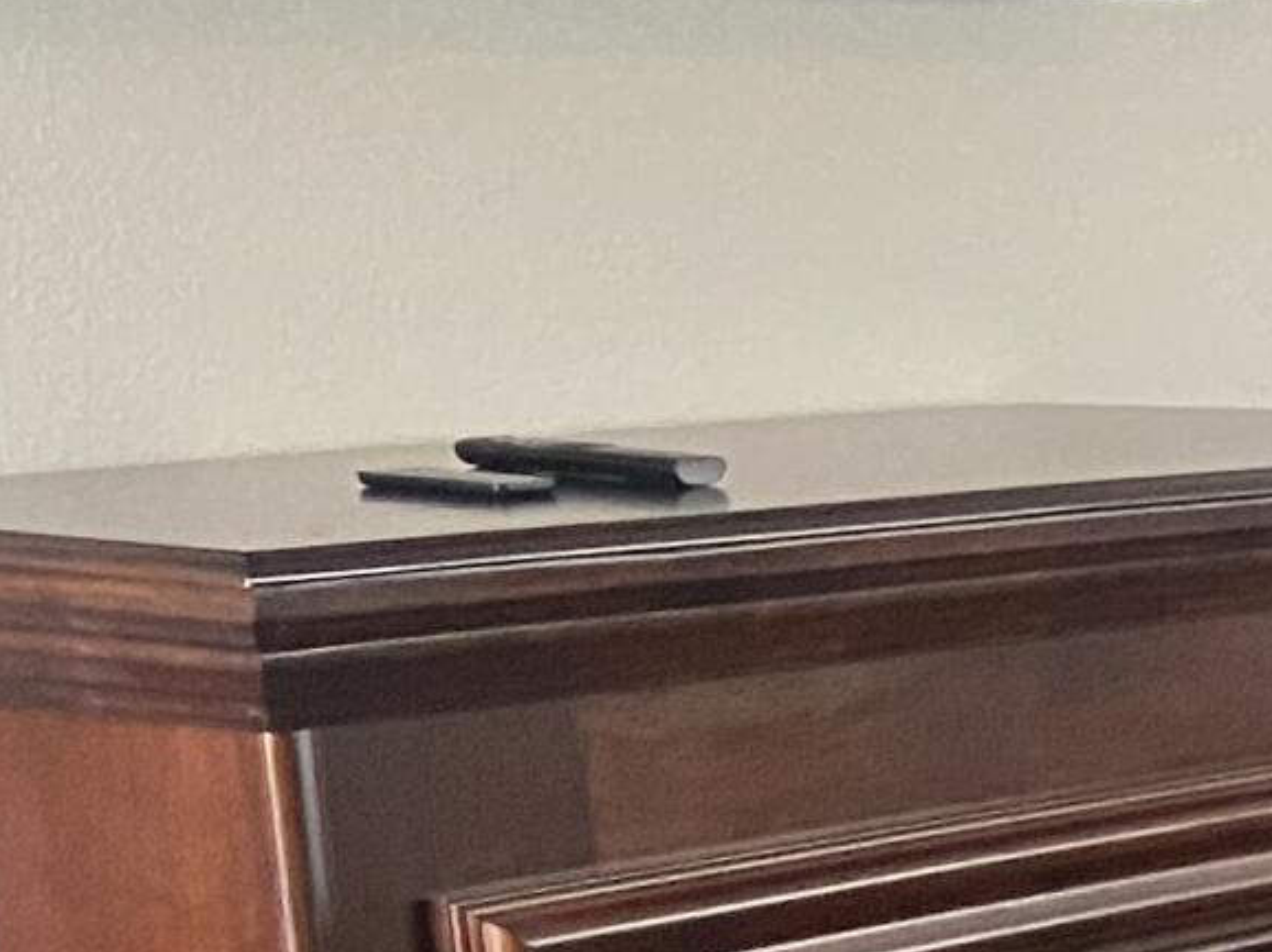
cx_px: 3244
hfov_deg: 11.5
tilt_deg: -16.9
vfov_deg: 10.5
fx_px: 4959
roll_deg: -3.2
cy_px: 1513
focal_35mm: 135
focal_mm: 4.25
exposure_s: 1/60
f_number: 1.8
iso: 320
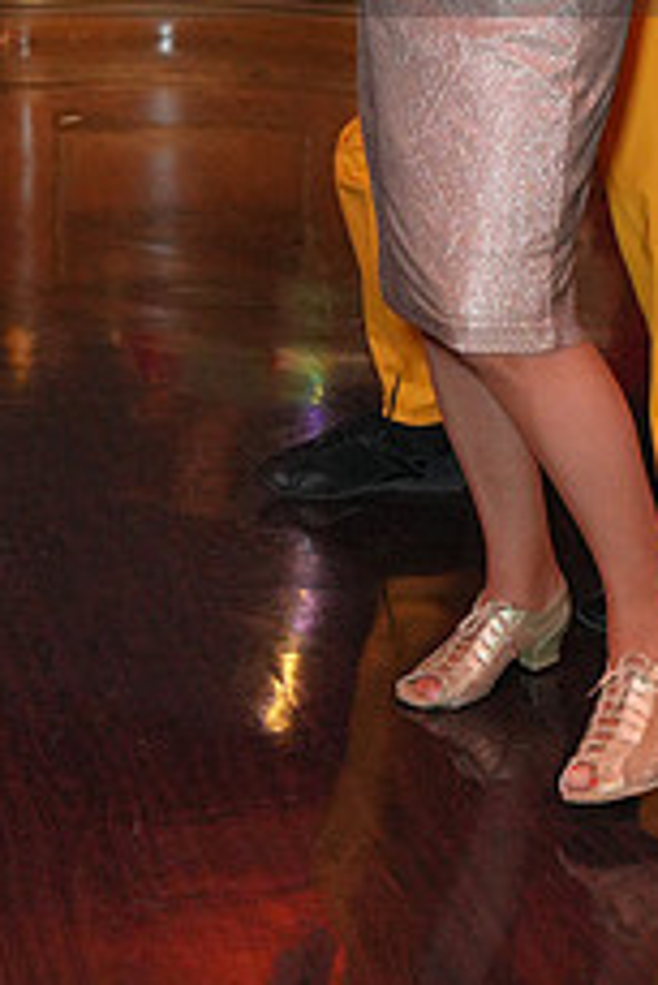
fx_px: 3121
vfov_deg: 17.3
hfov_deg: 12.0
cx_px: 449
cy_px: -125
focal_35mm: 114
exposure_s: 1/200
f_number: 4
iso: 4000
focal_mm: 45
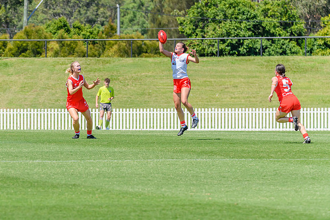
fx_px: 3680
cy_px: 107
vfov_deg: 3.4
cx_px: 58
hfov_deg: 5.1
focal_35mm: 401
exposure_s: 1/2000
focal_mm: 240
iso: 800
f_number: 8
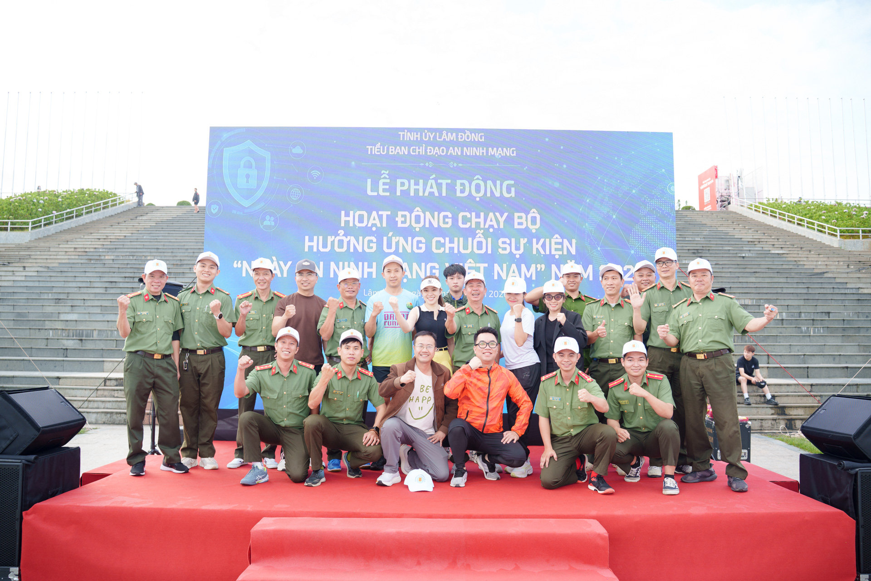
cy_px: 290
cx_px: 436
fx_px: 677
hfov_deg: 65.5
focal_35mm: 28
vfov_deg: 46.4
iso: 250
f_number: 3.5
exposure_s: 1/250
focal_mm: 28
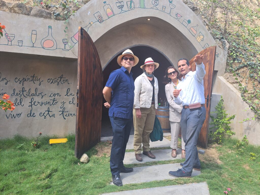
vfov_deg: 56.8
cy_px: 98
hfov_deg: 71.6
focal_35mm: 24
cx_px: 130
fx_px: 180
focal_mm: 5.23
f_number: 1.8
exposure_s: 1/522
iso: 50
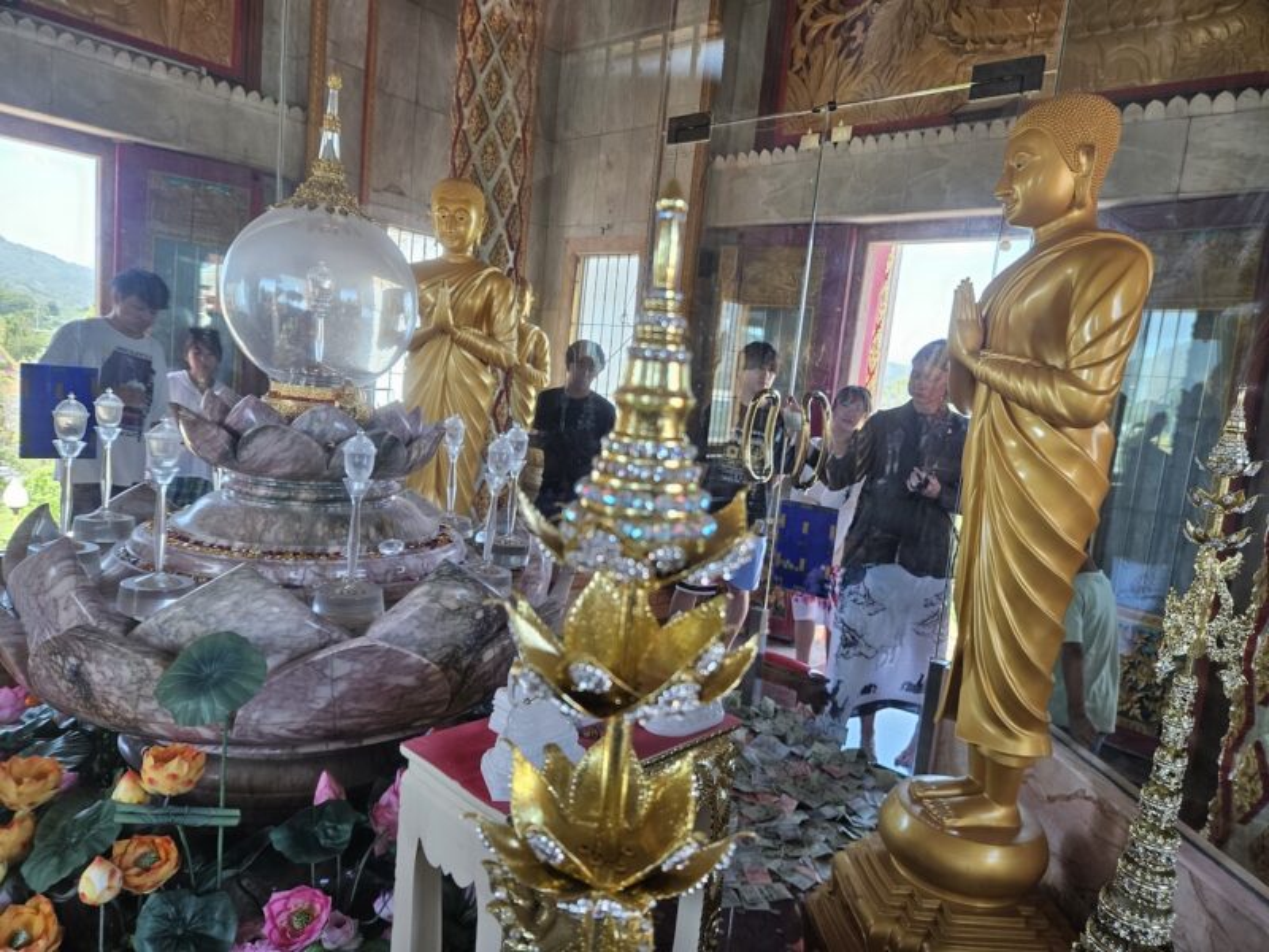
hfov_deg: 73.9
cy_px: 476
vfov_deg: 58.9
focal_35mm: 23
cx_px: 634
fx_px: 843
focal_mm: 5.4
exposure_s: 1/180
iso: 160
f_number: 1.8
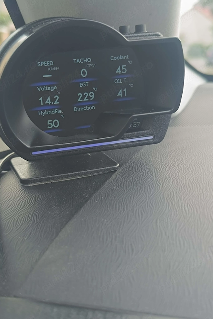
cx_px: 97
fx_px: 231
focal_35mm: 26
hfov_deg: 49.5
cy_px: 159
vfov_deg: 69.4
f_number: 1.65
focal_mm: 6.14
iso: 196
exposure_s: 1/100
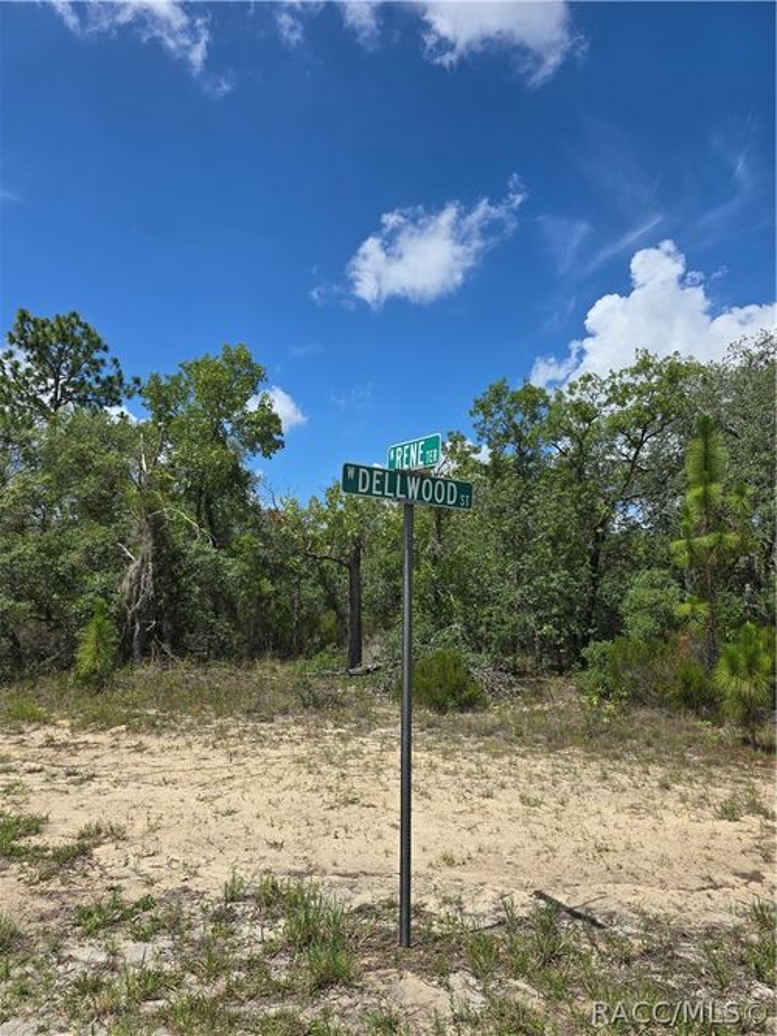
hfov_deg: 58.9
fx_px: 689
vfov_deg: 73.9
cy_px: 518
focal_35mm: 23
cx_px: 388
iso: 12
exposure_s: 1/1163
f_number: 1.7
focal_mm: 6.3
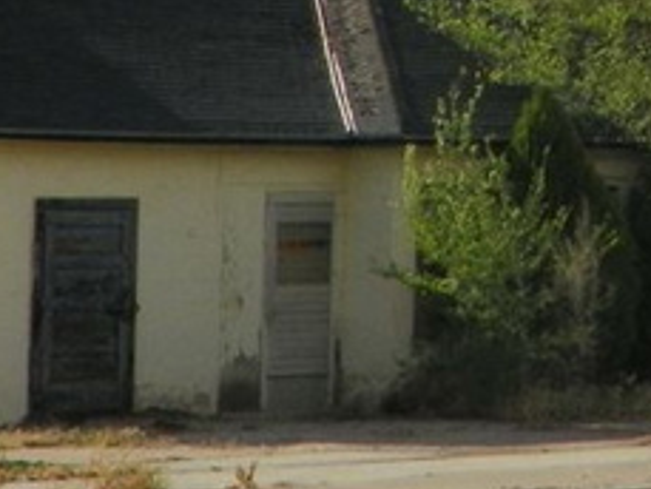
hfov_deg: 7.3
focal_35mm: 268
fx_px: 5043
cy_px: -438
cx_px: 1009
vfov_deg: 5.5
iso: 64
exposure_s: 1/640
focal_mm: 10.7
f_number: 5.6
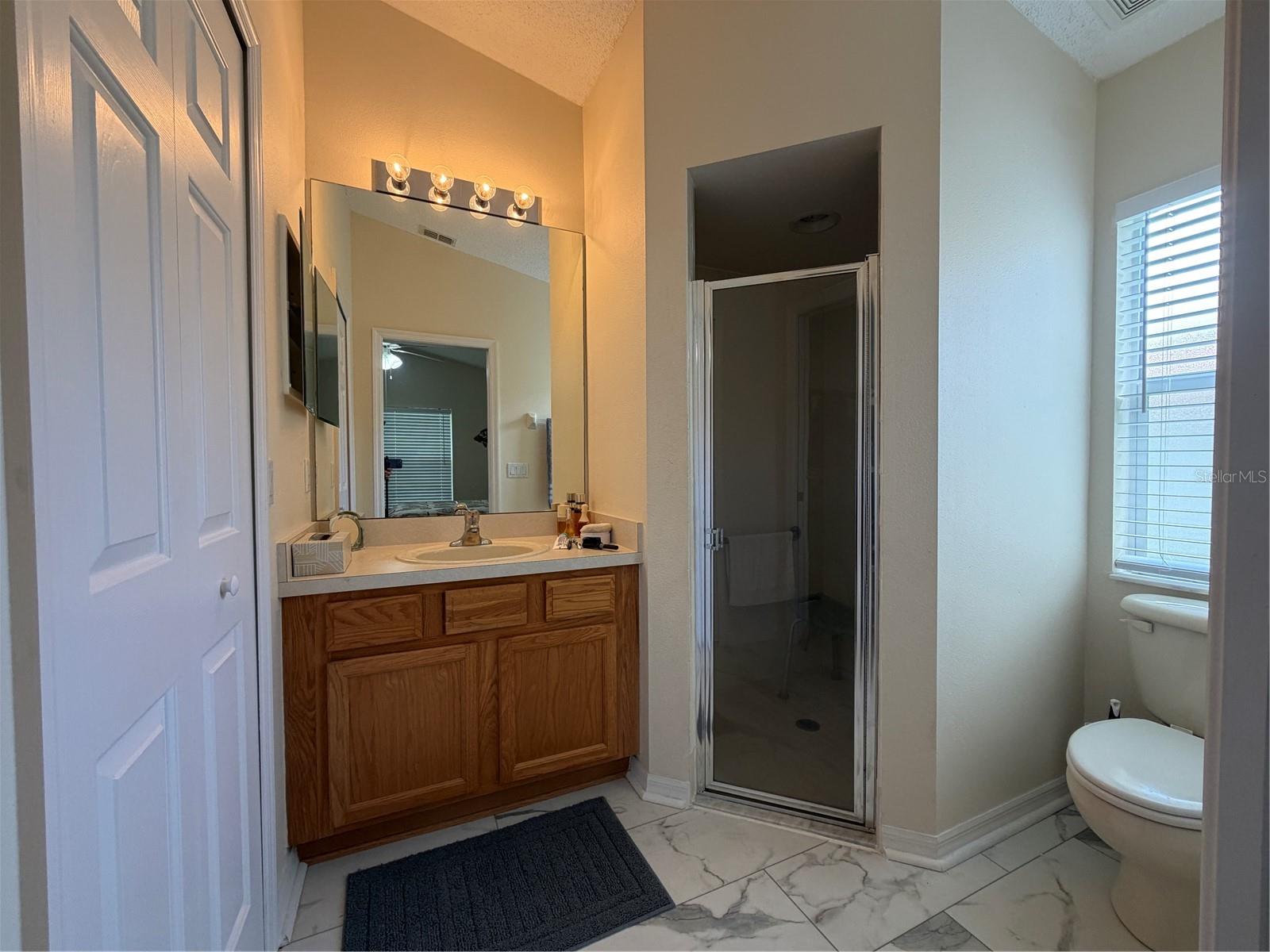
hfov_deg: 102.1
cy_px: 476
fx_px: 514
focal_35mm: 14
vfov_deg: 85.7
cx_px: 635
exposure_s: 1/120
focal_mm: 2.22
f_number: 2.2
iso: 160
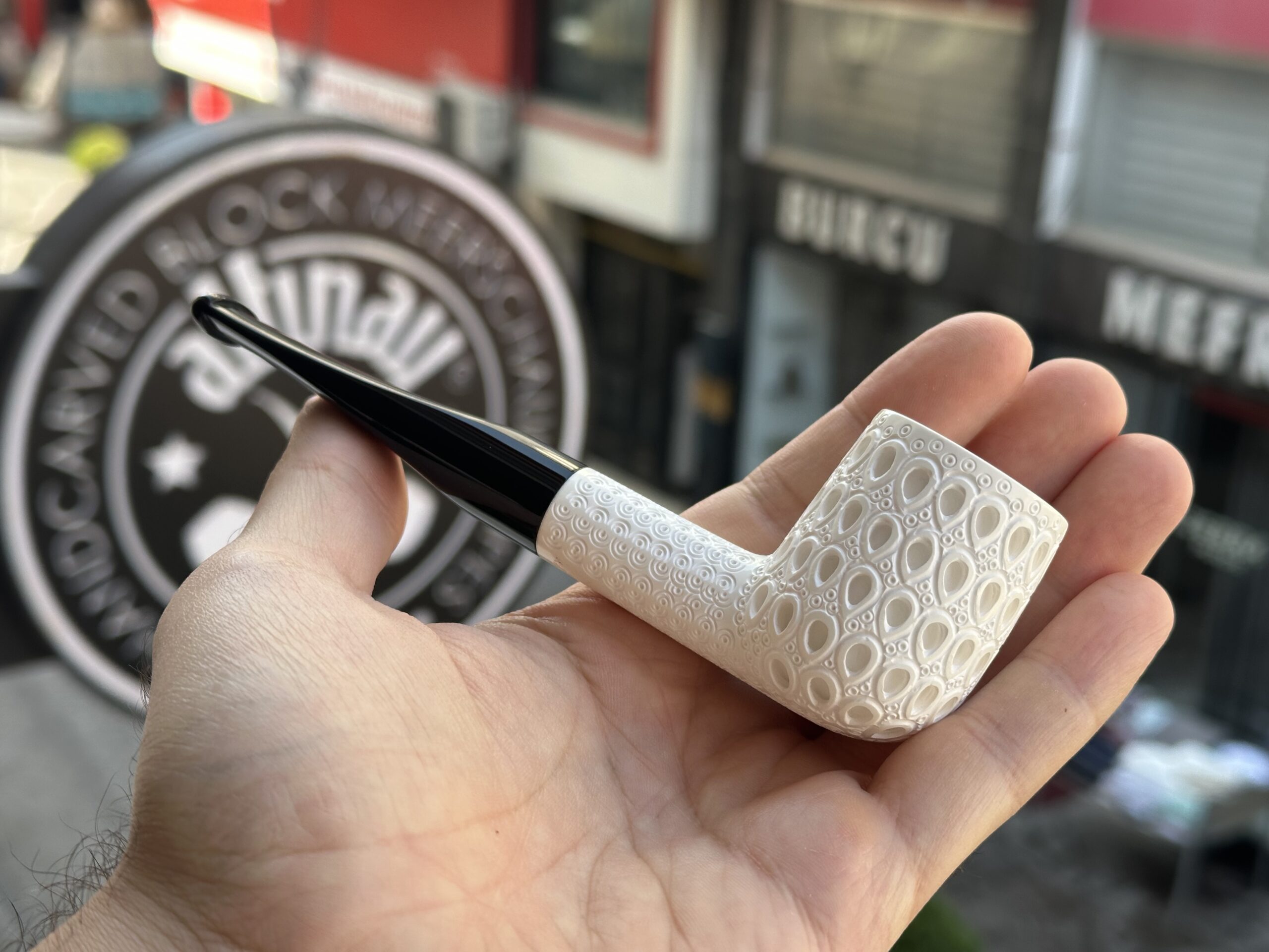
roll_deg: -2.8
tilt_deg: -17.9
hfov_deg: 39.7
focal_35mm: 48
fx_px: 1760
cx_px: 634
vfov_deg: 30.3
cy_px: 476
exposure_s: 1/442
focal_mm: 6.86
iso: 64
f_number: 1.78
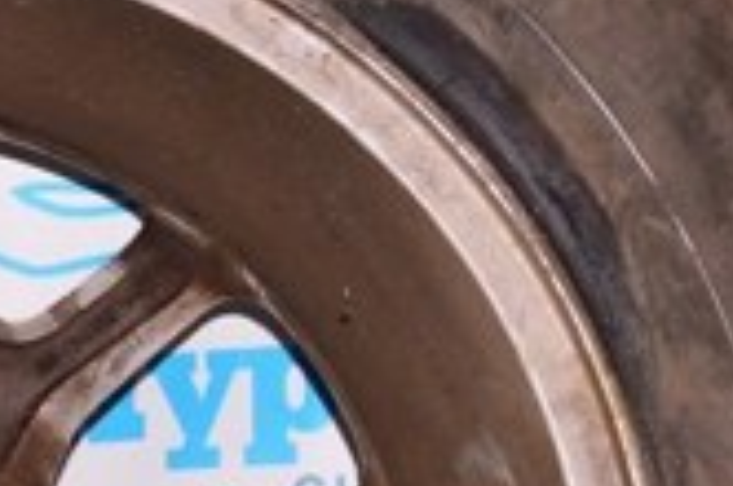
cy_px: 691
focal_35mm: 156
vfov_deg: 8.6
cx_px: -159
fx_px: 3169
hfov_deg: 12.8
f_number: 8
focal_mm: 27
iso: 1600
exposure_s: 1/160
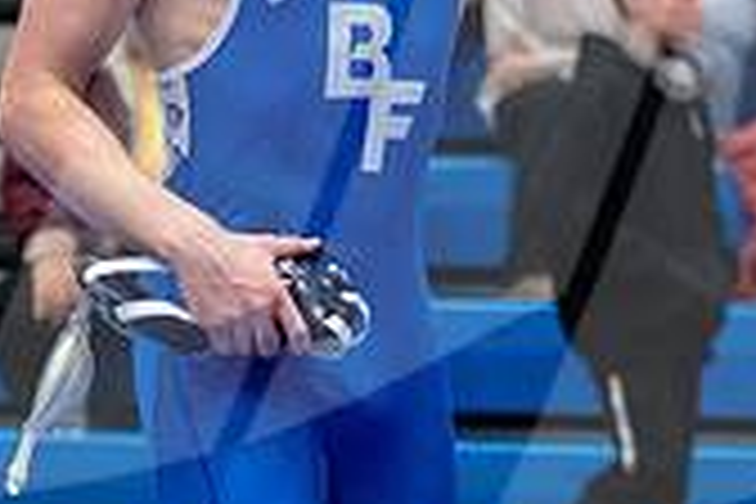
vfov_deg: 3.6
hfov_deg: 5.4
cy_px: 17
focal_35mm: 381
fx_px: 8000
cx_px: 558
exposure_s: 1/800
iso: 5000
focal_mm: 70
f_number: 2.8
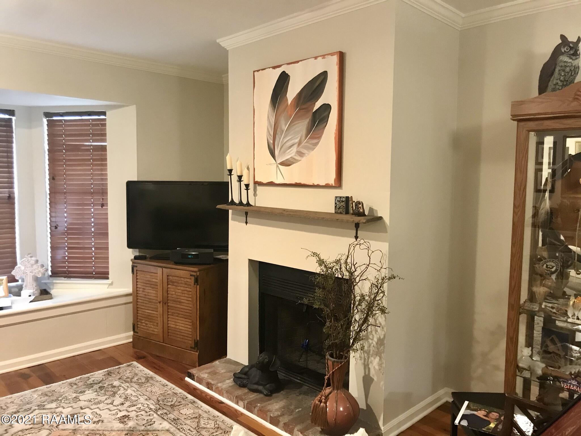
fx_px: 470
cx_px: 290
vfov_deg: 49.7
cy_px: 218
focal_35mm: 28
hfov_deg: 63.4
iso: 100
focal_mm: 3.99
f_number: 1.8
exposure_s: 1/13
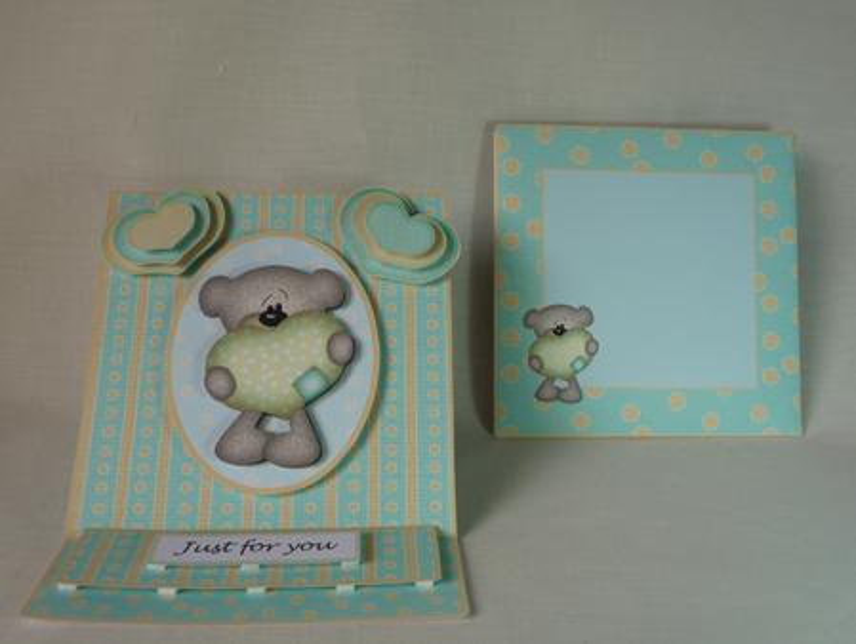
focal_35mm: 32
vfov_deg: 44.3
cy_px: 322
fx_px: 792
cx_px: 428
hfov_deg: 56.8
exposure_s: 1/200
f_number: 3.5
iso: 100
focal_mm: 5.3
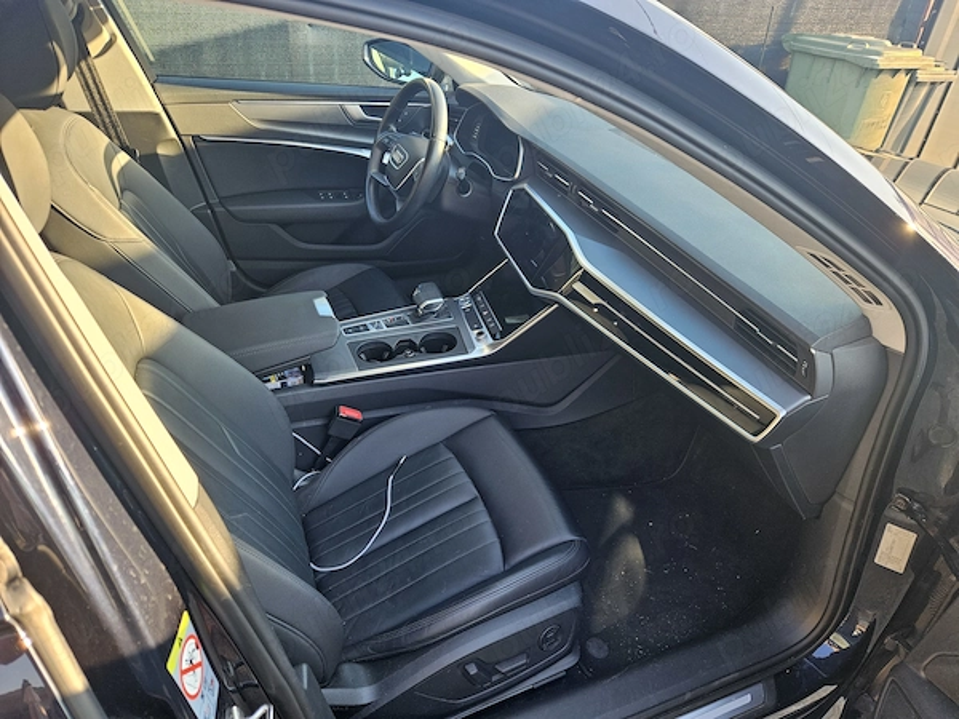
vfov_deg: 58.9
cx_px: 480
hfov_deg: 73.9
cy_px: 360
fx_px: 637
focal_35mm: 23
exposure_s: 1/180
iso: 80
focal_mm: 5.4
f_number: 1.8
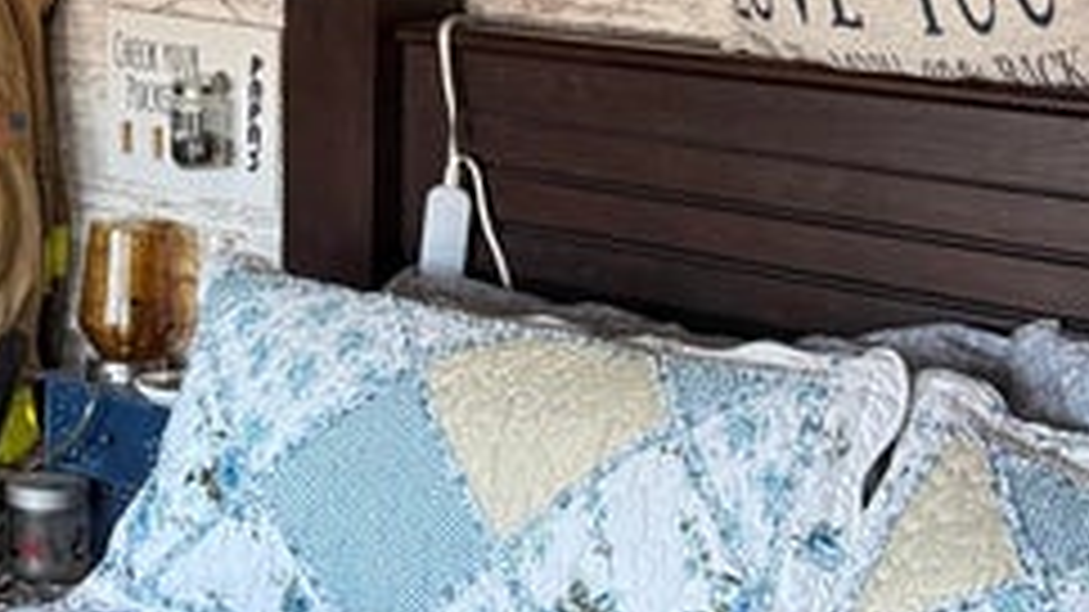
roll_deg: -0.9
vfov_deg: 12.7
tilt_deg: +0.5
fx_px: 2656
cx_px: 83
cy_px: -176
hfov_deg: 22.5
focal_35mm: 92
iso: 320
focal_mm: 6.76
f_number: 1.78
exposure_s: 1/60
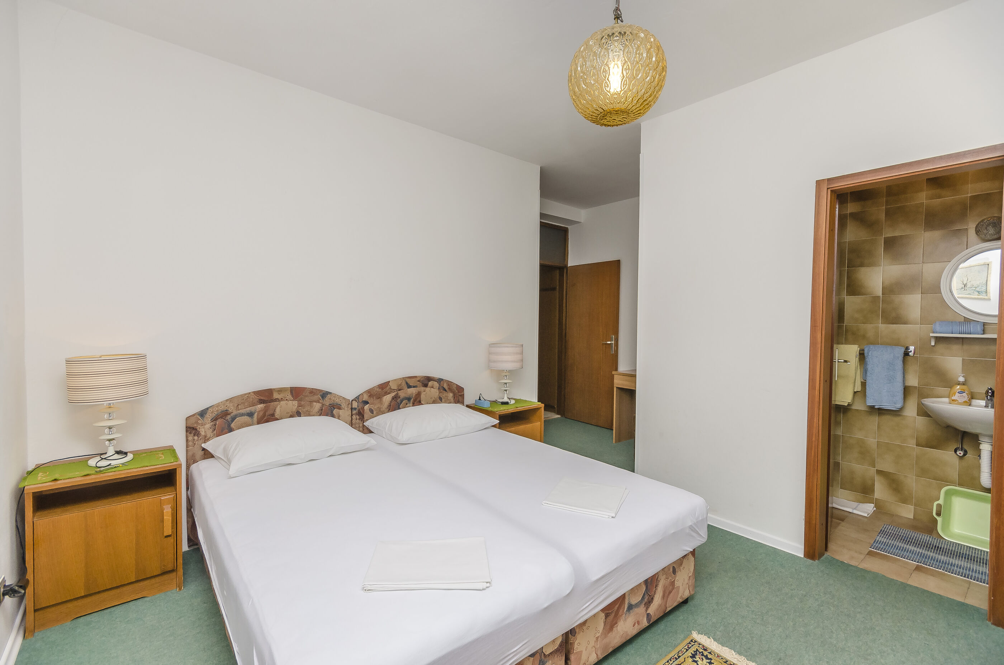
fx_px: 417
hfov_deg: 100.5
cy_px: 332
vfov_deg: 77.1
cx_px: 502
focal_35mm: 15
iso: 250
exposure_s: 1/80
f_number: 9
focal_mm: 10
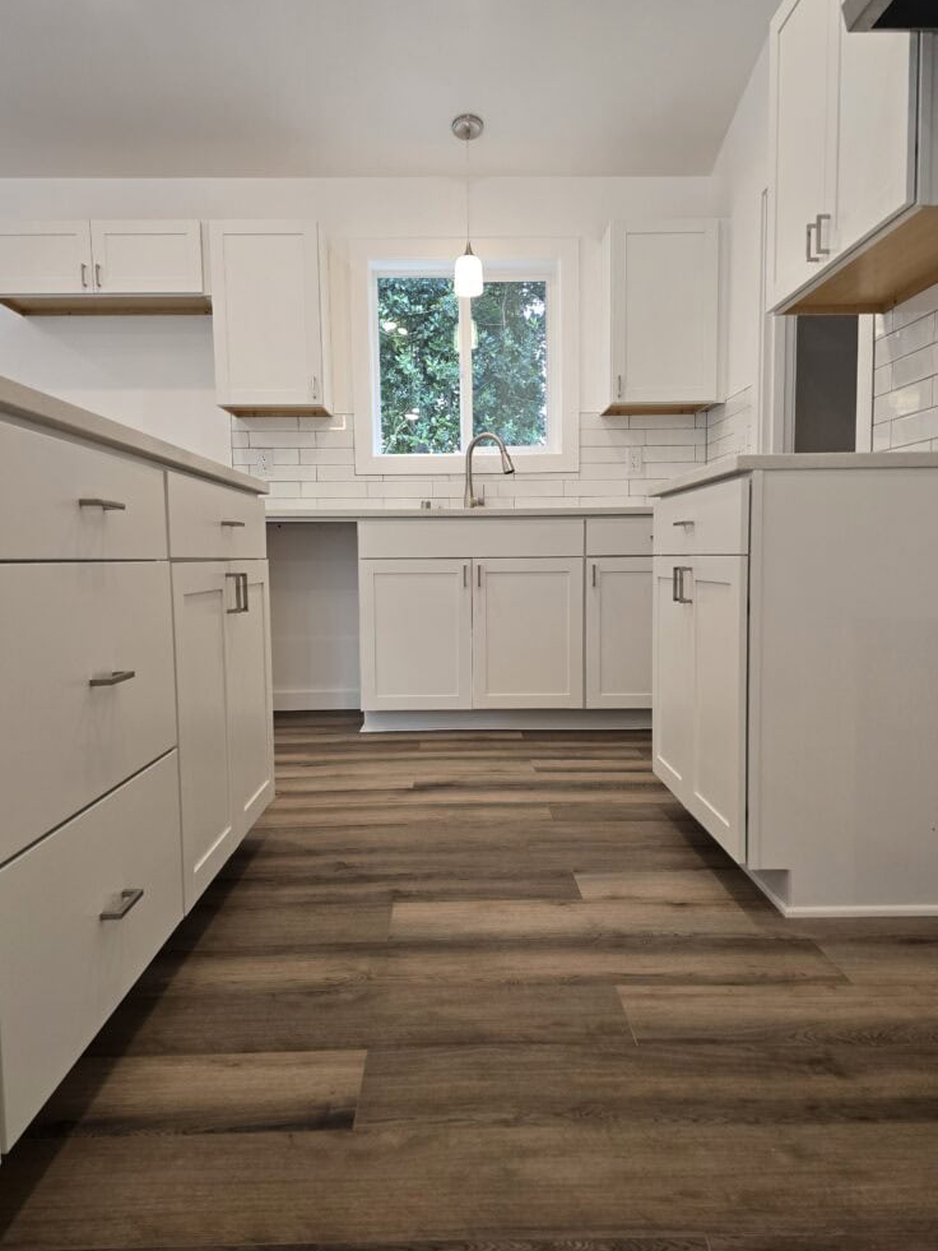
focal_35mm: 24
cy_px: 607
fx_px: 867
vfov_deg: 71.6
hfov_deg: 56.8
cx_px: 469
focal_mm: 6.3
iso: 125
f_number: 1.7
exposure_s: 1/120
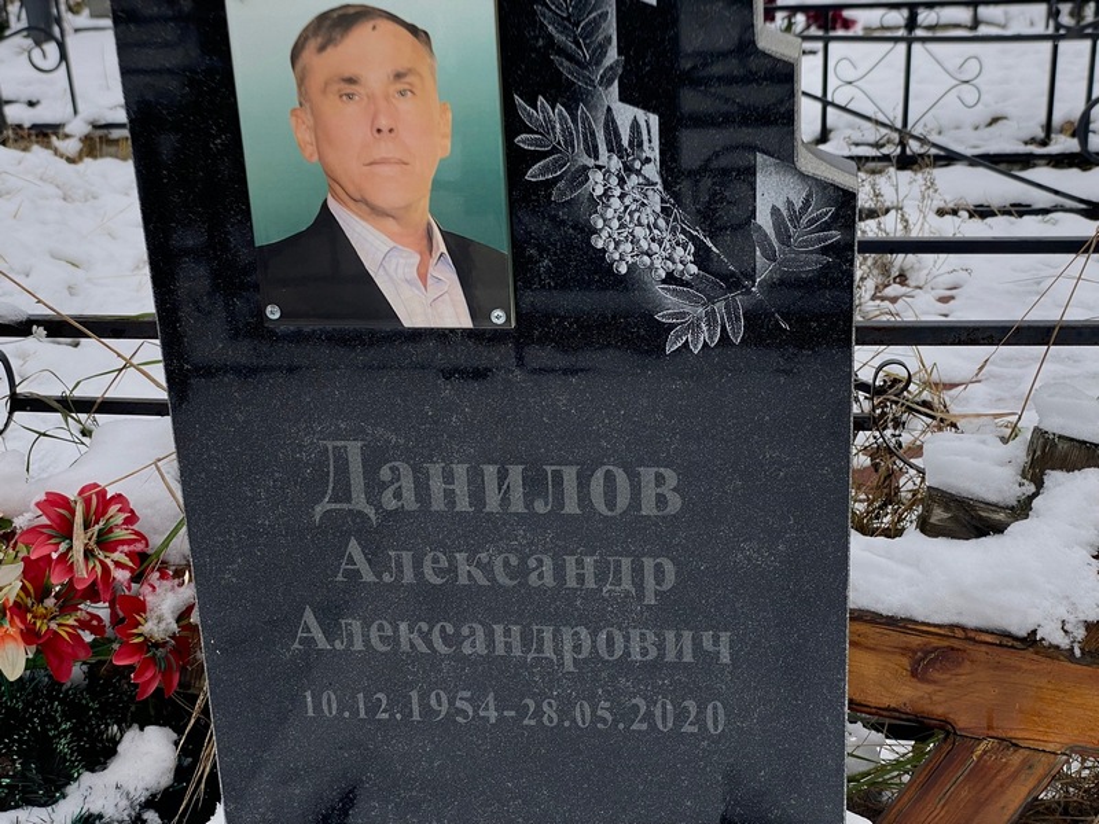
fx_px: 1651
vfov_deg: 28.0
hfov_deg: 36.8
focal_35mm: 52
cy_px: 412
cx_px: 550
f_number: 2
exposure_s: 1/174
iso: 20
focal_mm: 6
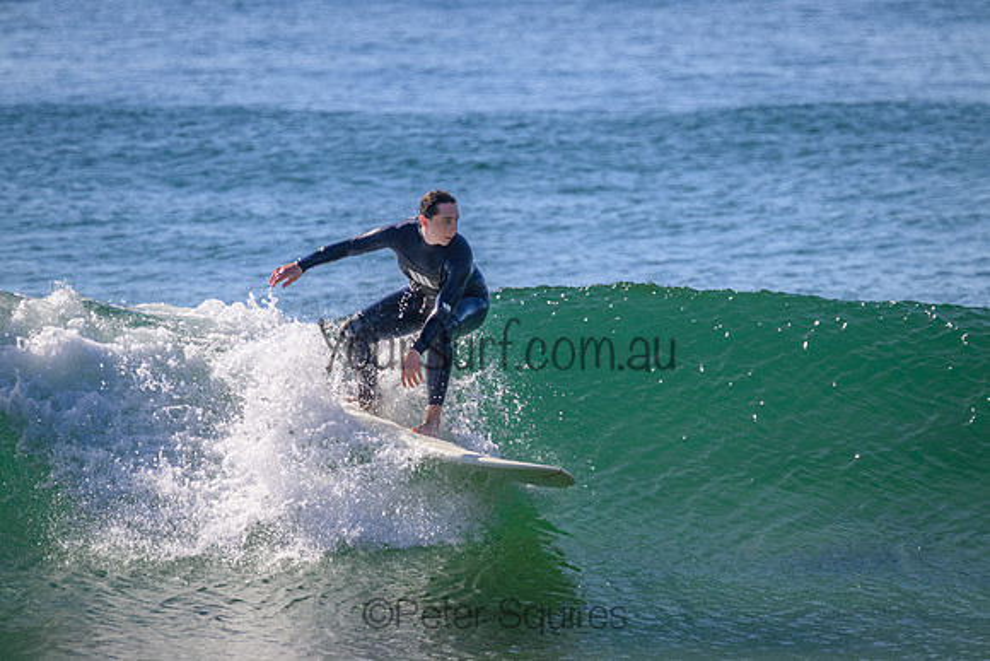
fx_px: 22004
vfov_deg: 1.7
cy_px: 330
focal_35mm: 800
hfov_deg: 2.6
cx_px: 495
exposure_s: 1/2000
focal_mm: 800
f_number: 11
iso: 1600
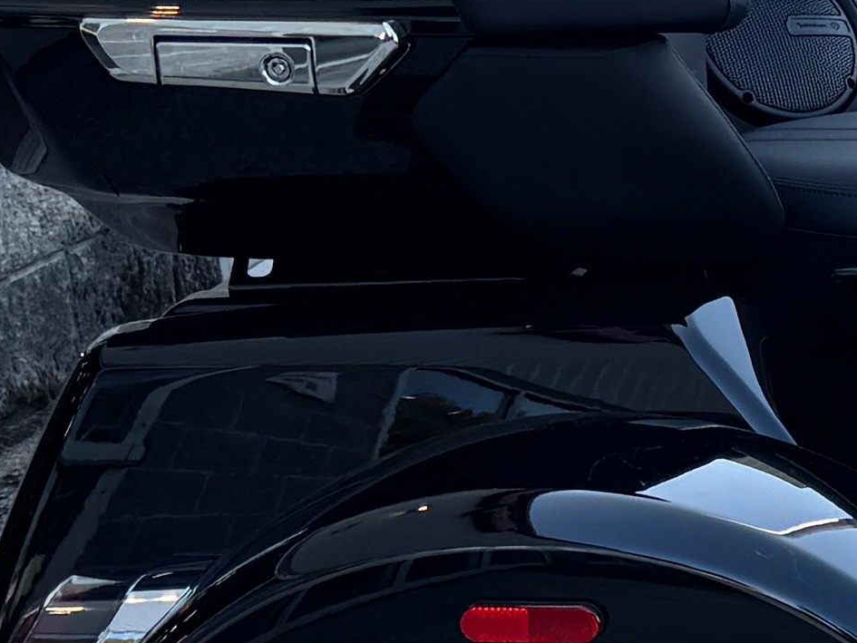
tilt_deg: -15.1
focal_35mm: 145
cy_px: 443
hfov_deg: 12.5
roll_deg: +1.9
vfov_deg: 10.2
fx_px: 3590
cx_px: 1521
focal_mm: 6.76
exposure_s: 1/484
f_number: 1.78
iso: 80
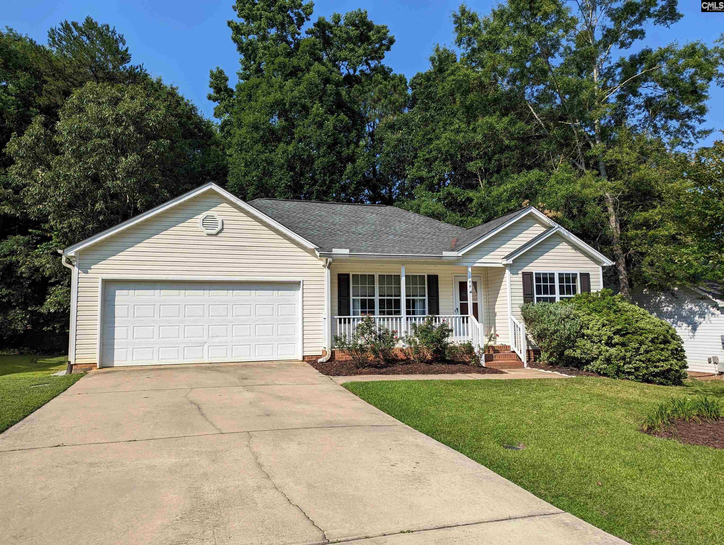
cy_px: 272
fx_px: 503
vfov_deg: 56.9
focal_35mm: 24
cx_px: 362
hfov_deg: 71.5
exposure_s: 1/2762
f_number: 1.85
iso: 44
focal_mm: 6.81
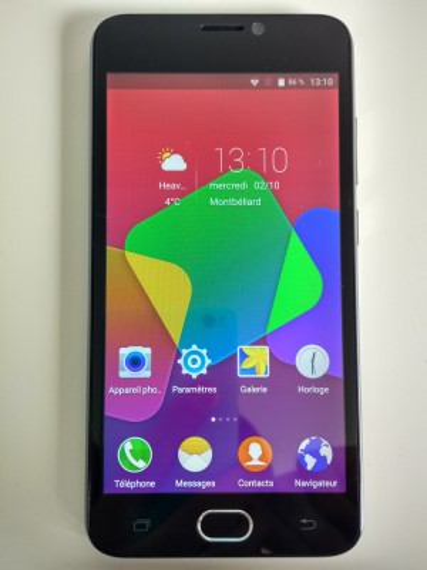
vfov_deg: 60.0
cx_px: 214
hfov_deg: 46.8
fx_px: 493
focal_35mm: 30
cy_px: 285
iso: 400
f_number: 2
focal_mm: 4.12
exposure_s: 1/32
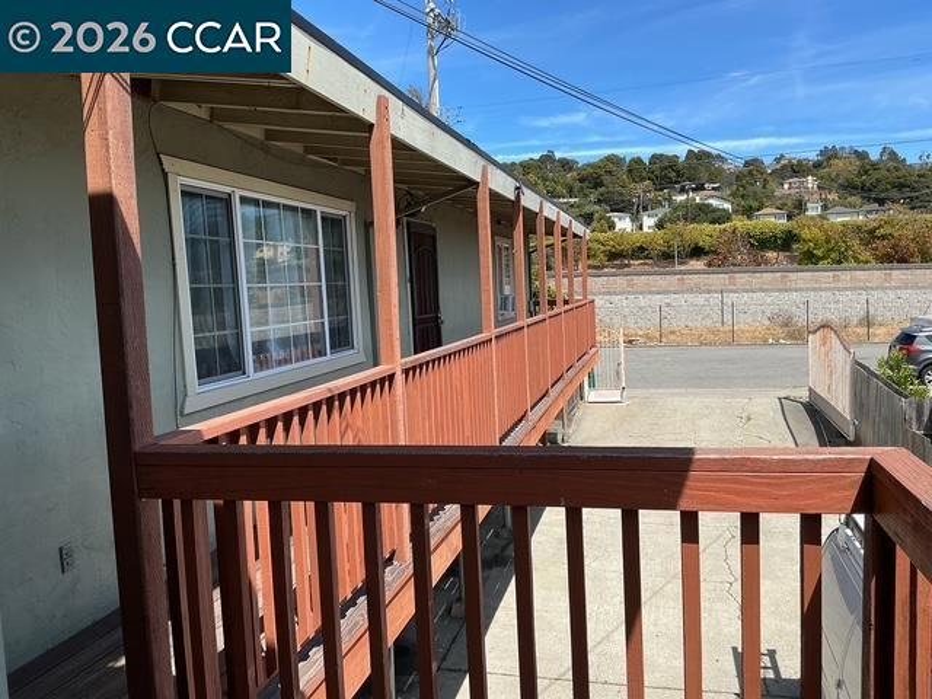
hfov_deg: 61.7
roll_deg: +3.2
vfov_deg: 48.2
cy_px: 350
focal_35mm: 29
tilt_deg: -3.7
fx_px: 781
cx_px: 466
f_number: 1.8
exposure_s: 1/1311
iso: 25
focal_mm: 3
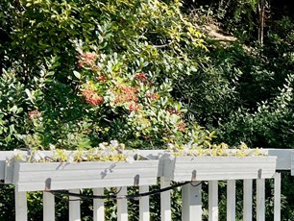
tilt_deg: -5.5
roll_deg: -1.1
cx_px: 353
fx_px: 739
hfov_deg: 21.0
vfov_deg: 16.9
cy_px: 174
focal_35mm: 87
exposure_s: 1/1311
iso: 50
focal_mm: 5.7
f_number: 1.5
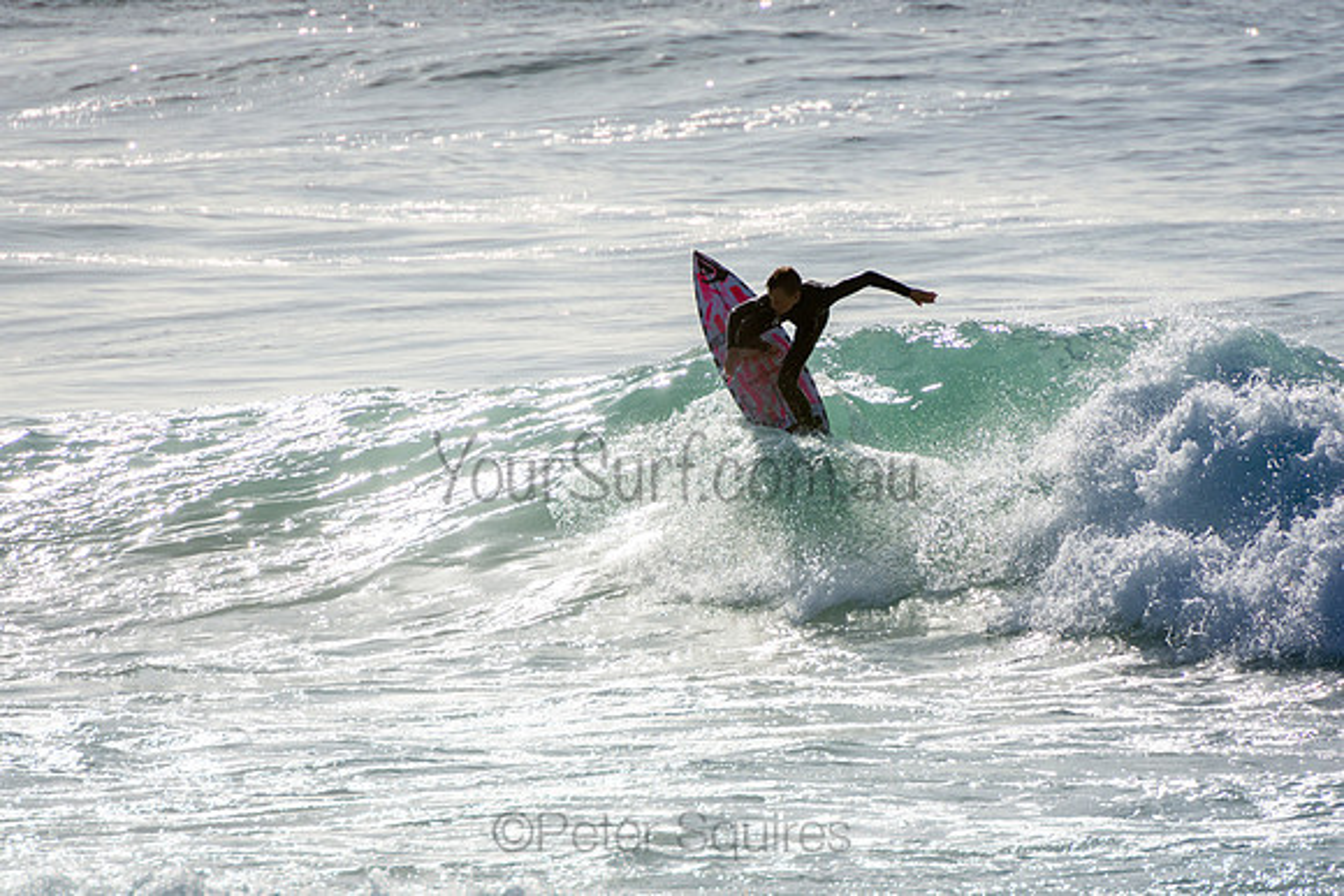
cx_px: 672
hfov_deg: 3.4
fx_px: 22404
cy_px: 448
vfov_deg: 2.3
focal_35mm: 600
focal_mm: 400
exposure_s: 1/2000
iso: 100
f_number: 7.1
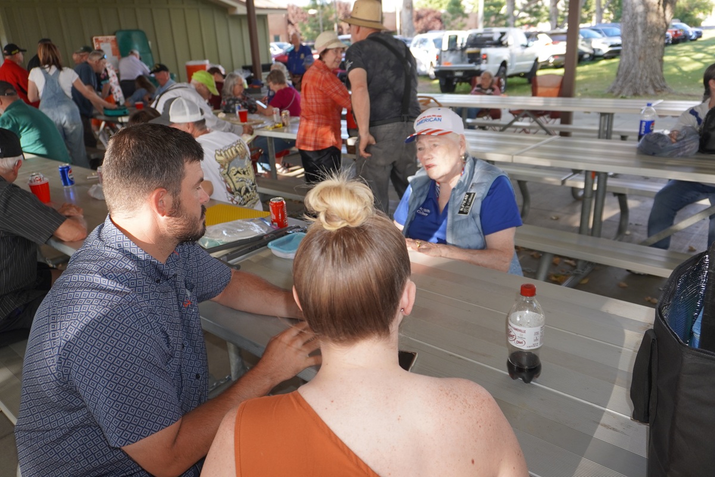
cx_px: 358
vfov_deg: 47.9
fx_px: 536
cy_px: 238
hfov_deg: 67.4
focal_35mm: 27
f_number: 4
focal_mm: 18
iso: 250
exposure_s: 1/160
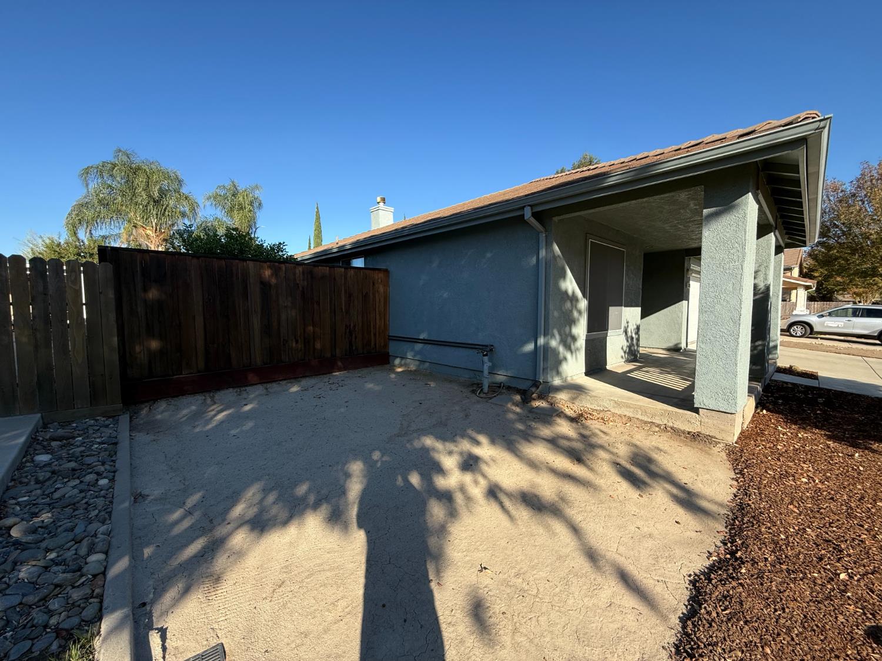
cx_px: 441
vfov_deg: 85.7
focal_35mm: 14
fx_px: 357
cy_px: 330
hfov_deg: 102.1
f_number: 2.2
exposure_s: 1/742
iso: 64
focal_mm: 2.22
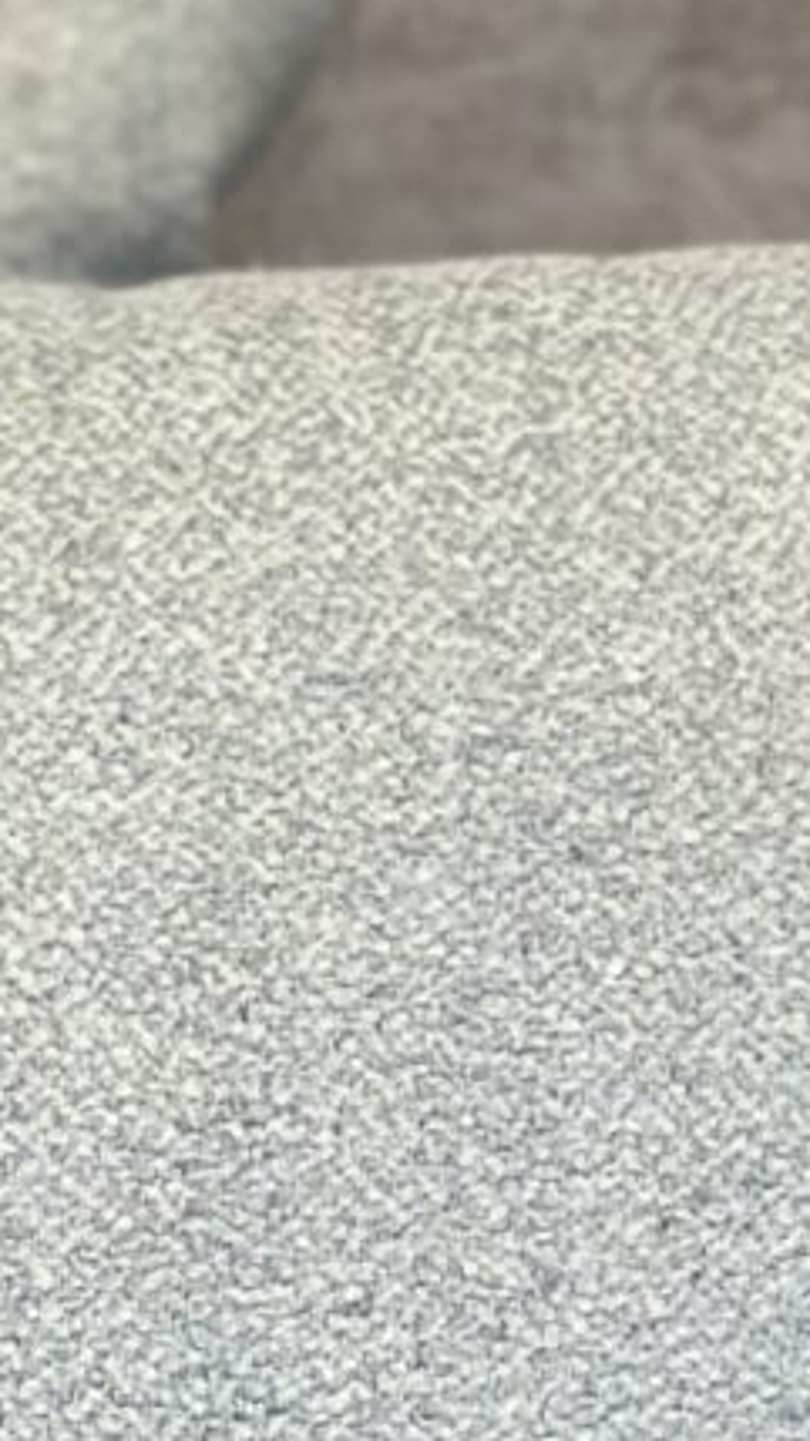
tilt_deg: -15.3
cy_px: 2341
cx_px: -1082
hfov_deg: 3.8
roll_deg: +0.7
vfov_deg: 6.8
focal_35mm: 312
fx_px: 11925
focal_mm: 6.86
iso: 80
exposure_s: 1/250
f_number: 1.78
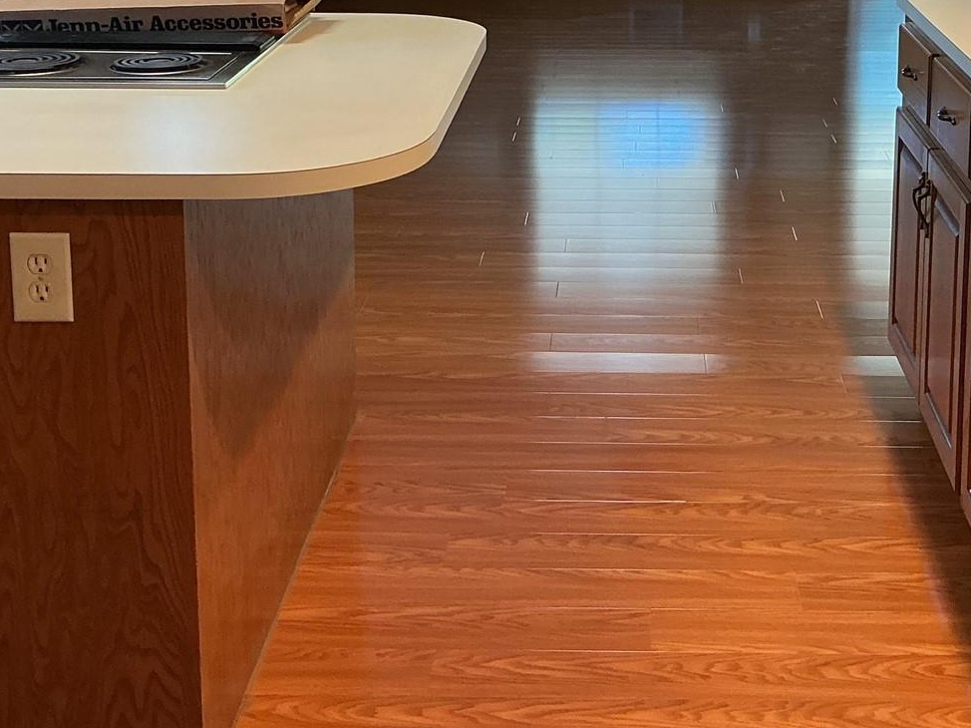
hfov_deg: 31.6
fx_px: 1711
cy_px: 74
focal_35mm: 61
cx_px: 596
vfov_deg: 23.4
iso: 100
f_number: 1.8
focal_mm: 3
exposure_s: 1/60
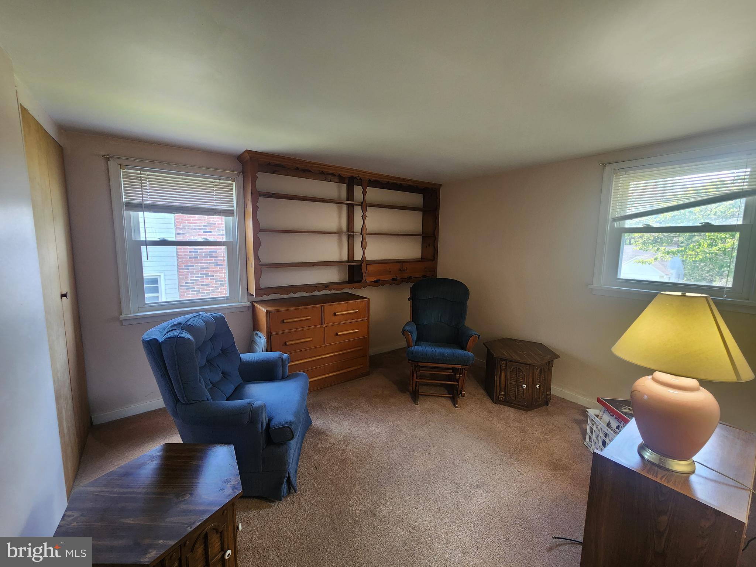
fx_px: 284
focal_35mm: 13
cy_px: 284
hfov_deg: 106.2
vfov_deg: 89.9
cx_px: 378
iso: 200
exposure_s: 1/60
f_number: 2.2
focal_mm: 2.2
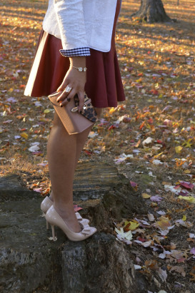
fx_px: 538
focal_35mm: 66
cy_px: 78
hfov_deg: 20.6
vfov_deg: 30.1
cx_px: 87
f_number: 4.5
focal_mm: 24
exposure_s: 1/80
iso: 400
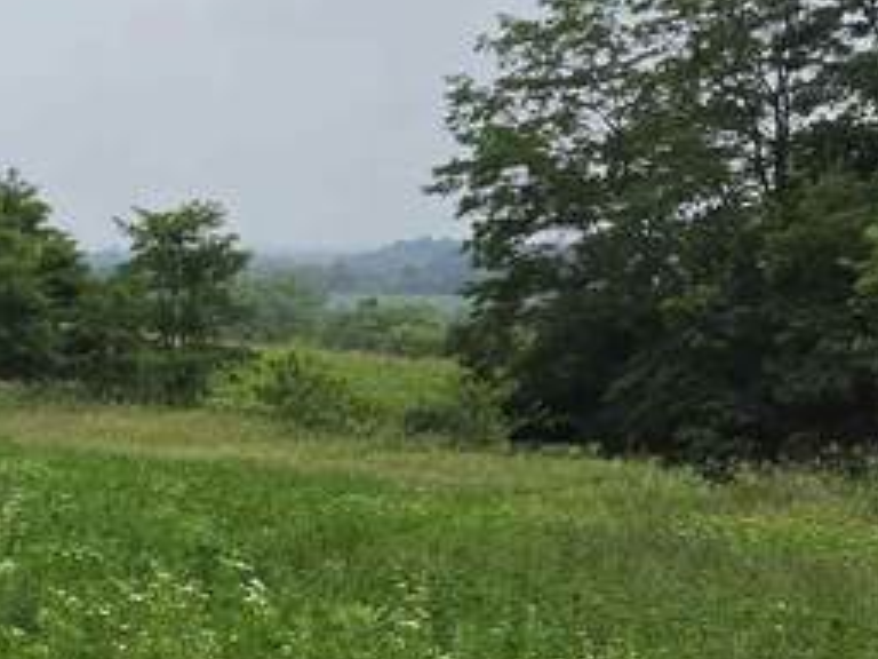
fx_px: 2917
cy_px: 625
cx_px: -967
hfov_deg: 14.0
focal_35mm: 115
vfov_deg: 12.8
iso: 80
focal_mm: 5.4
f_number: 1.8
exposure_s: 1/7305
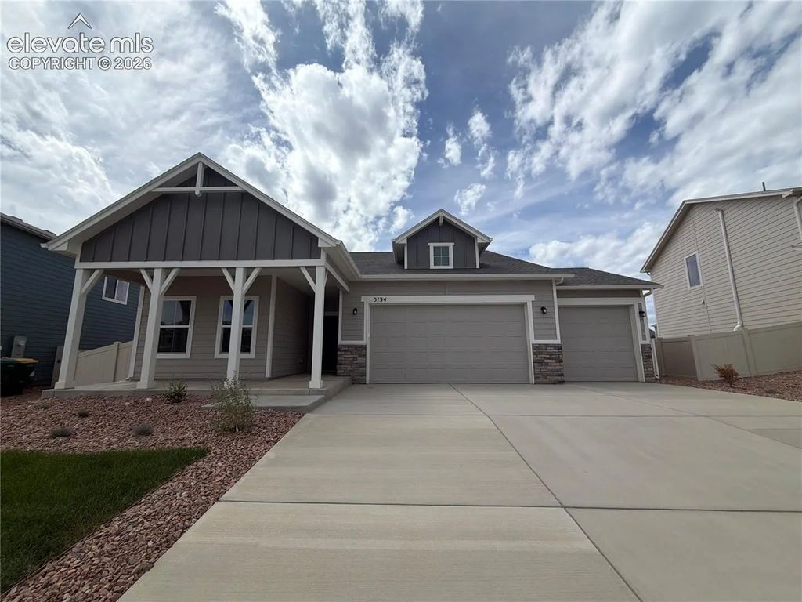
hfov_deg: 102.1
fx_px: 324
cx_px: 401
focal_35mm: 14
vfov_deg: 85.7
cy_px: 301
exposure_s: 1/1901
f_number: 2.2
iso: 20
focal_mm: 2.22
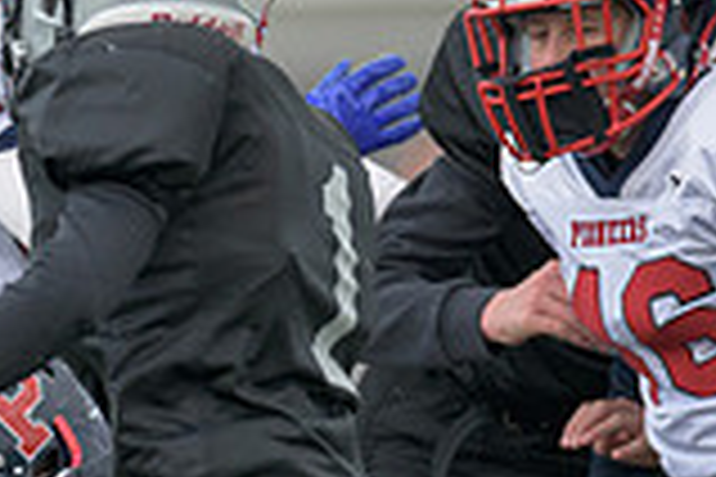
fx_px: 47451
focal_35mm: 2386
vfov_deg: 0.6
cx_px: -742
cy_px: 487
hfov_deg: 0.9
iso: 500
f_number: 4
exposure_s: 1/1600
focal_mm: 500
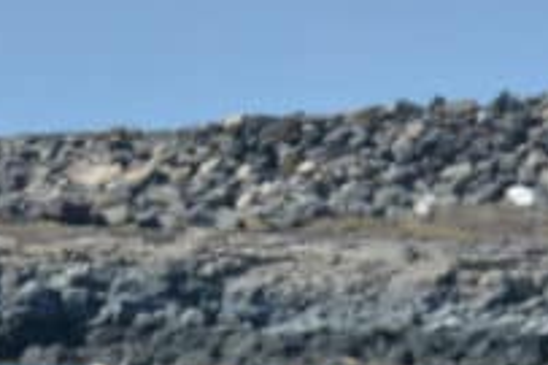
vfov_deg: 2.0
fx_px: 10358
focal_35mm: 681
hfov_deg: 3.0
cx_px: 154
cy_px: 660
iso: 640
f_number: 5.6
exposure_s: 1/5000
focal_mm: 180
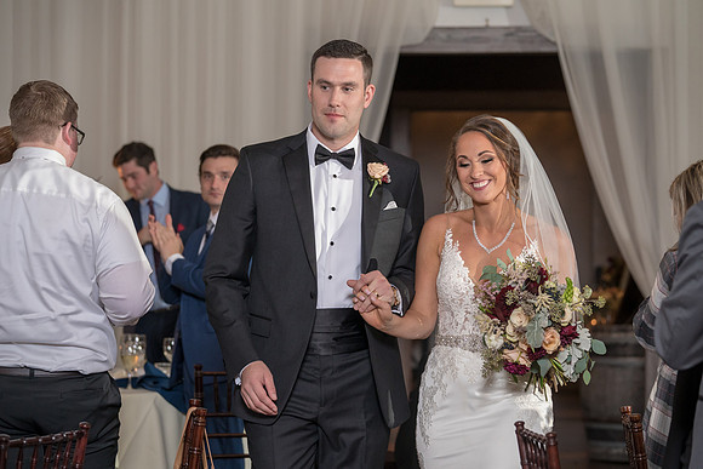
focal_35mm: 113
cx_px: 352
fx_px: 2207
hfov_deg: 18.1
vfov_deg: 12.1
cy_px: 234
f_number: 4.5
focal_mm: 113
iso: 2000
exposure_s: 1/200
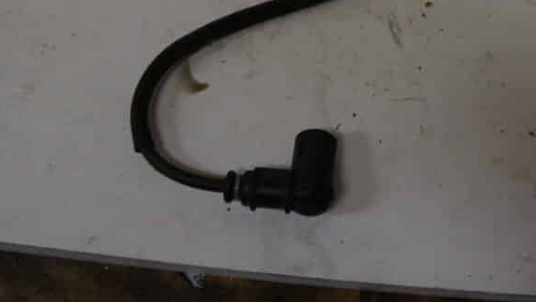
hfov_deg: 40.8
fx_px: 711
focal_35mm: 50
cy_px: 12
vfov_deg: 23.1
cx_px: 360
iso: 1000
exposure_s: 1/60
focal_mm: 18
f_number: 3.5
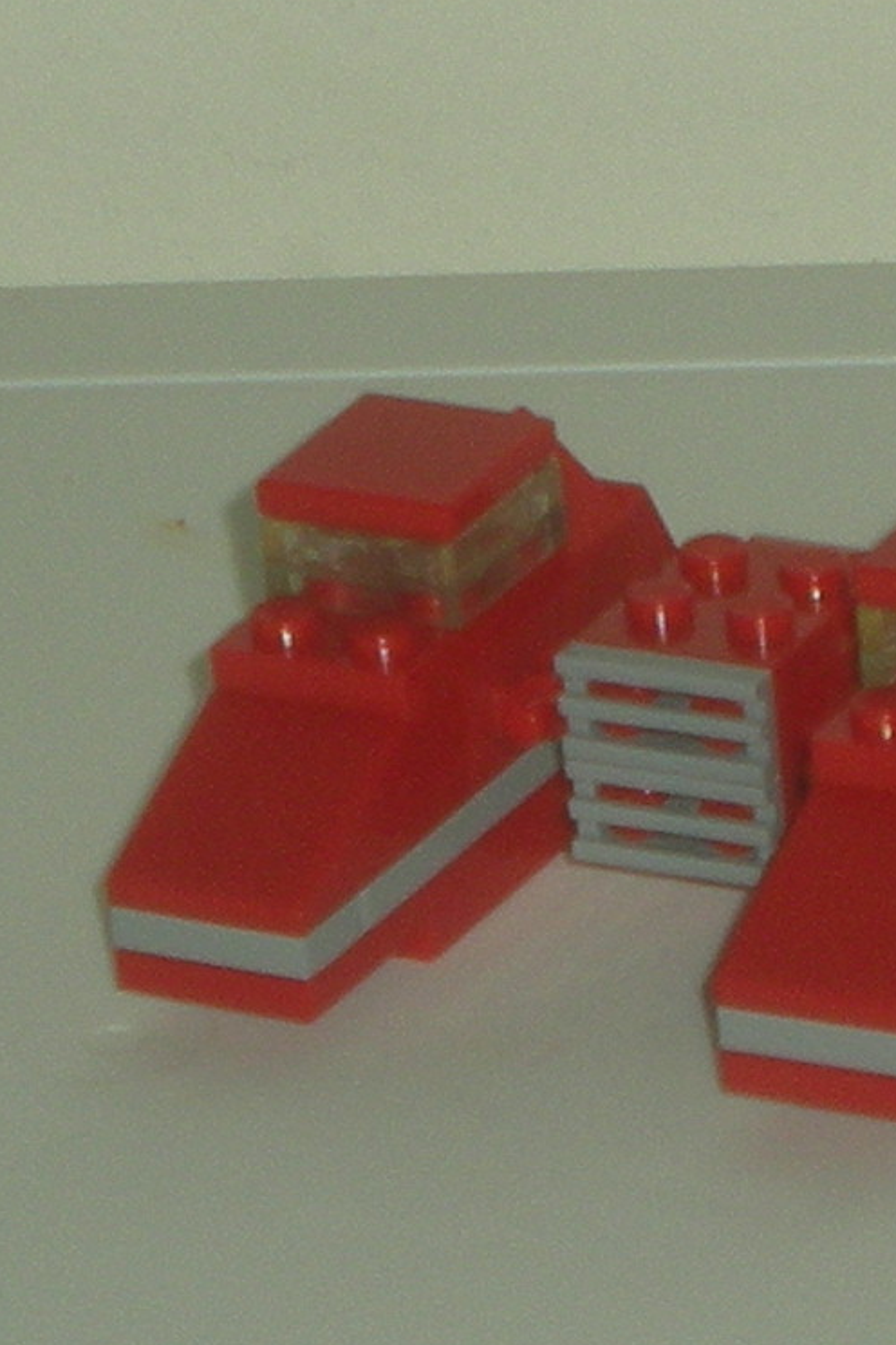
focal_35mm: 106
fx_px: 3957
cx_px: 705
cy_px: 674
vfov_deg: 19.3
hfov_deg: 12.9
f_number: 4.6
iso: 50
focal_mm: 12.3
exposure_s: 1/120
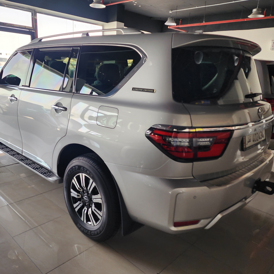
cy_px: 134
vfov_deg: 57.3
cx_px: 125
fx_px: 251
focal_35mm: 28
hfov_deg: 57.2
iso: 80
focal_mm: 6.4
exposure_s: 1/120
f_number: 1.8
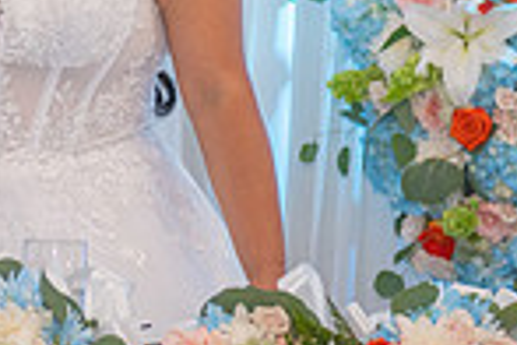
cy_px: 54
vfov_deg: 4.6
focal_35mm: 297
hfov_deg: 6.8
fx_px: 4265
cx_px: -369
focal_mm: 62
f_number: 3.2
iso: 1000
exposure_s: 1/160
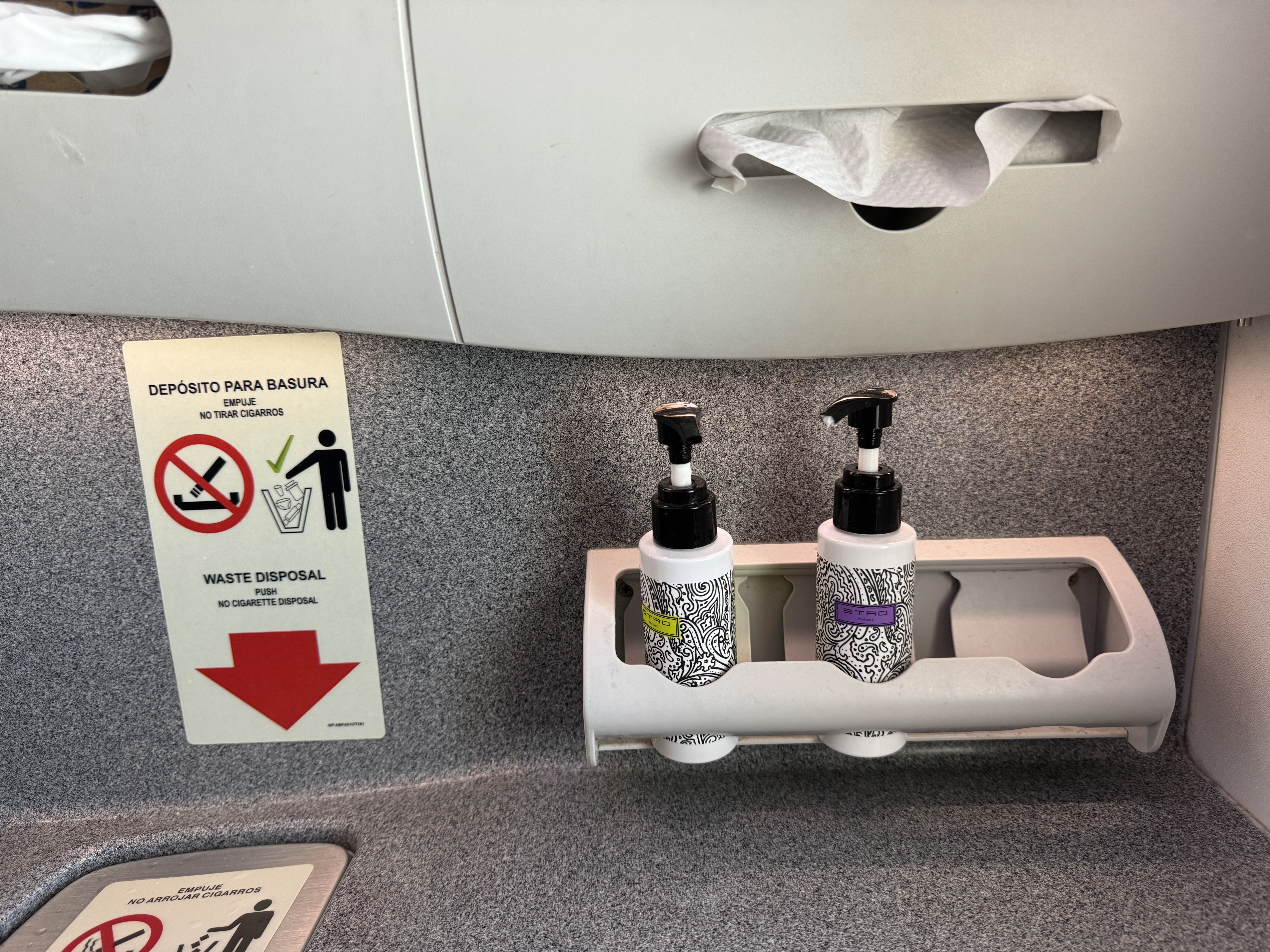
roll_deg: +2.2
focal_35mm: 24
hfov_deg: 71.6
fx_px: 881
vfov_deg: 56.8
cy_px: 476
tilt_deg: -16.8
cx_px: 635
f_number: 1.78
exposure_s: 1/63
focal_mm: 6.76
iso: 200
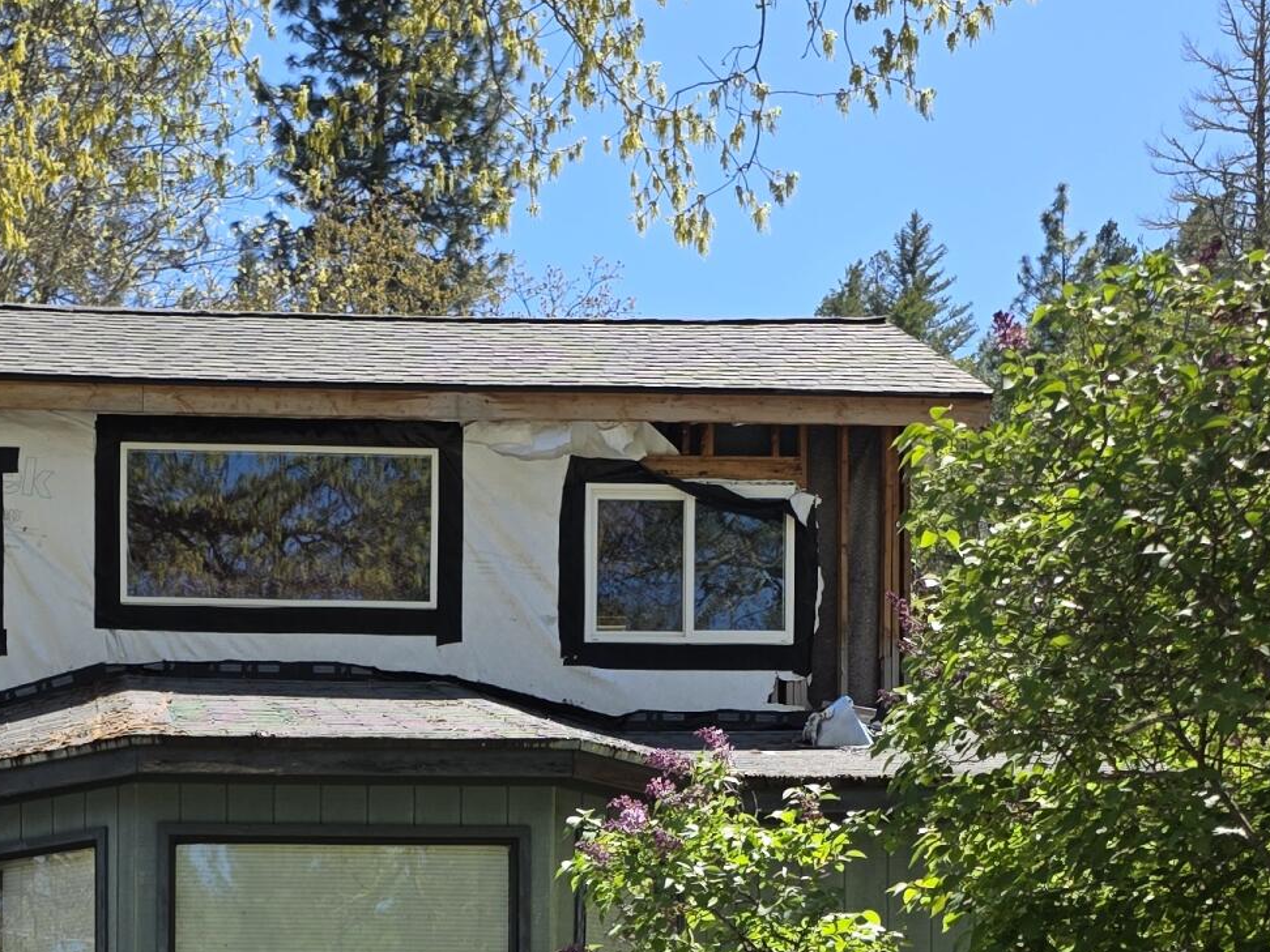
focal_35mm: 71
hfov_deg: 26.7
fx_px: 2605
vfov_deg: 19.2
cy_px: 1217
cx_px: 191
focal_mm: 6.3
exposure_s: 1/2234
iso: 80
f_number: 1.7
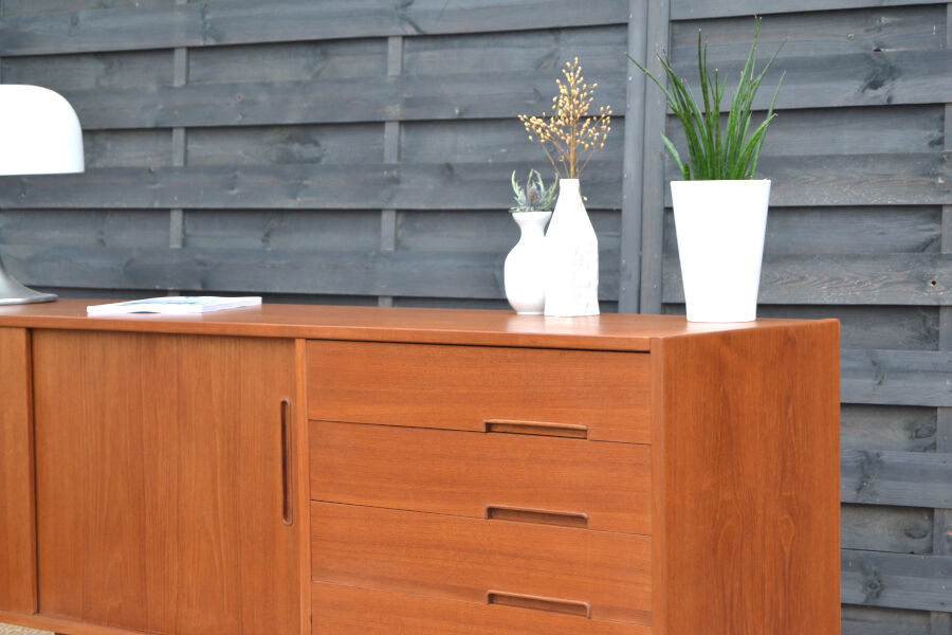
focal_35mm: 82
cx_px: 476
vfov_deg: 16.6
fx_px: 2181
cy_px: 318
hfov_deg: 24.6
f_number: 5.6
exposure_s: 1/125
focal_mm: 55
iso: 400
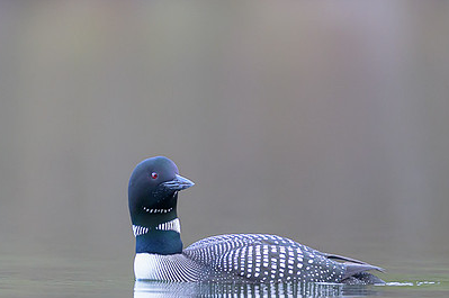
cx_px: 96
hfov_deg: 1.4
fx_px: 18473
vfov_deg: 0.9
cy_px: 160
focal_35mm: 1483
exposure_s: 1/250
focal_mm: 560
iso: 1600
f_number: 4
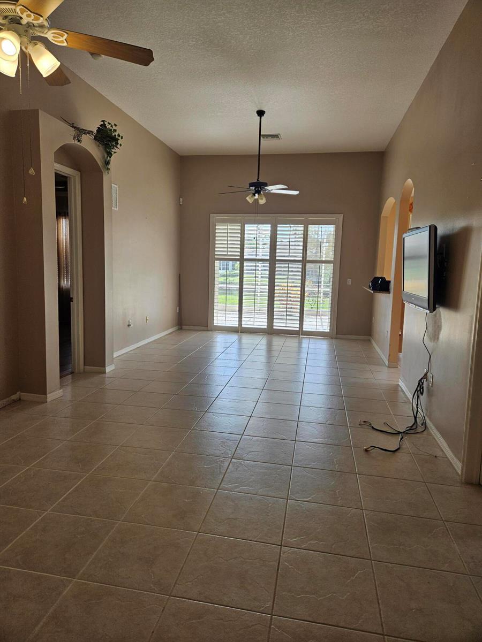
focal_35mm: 23
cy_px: 321
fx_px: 427
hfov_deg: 58.9
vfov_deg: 73.9
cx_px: 241
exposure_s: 1/120
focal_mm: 5.4
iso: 25
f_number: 1.8
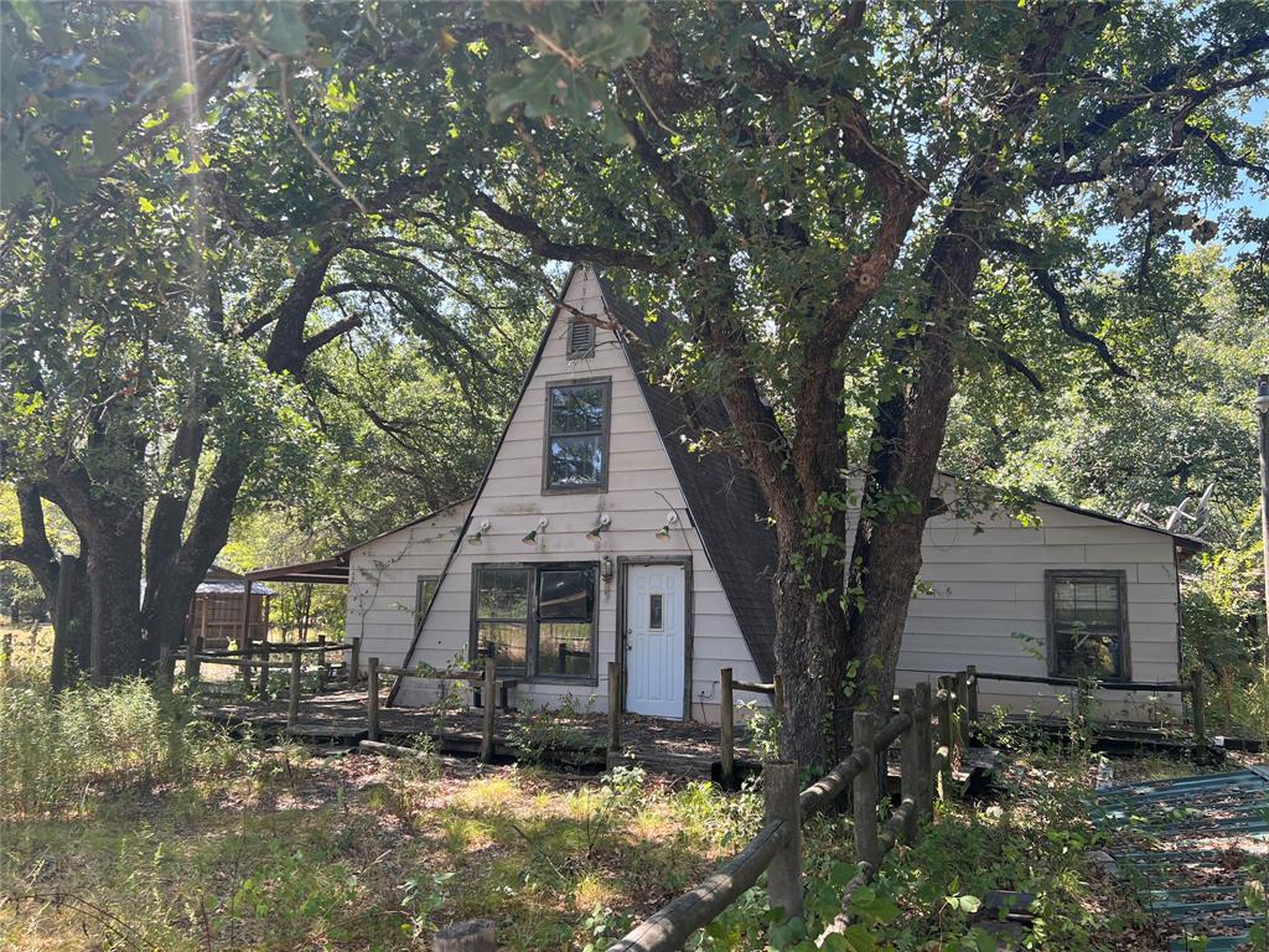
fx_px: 953
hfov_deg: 67.3
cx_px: 634
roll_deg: -1.1
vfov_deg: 53.1
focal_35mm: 26
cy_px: 476
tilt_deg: +7.0
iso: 50
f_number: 1.5
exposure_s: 1/411
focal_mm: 5.7
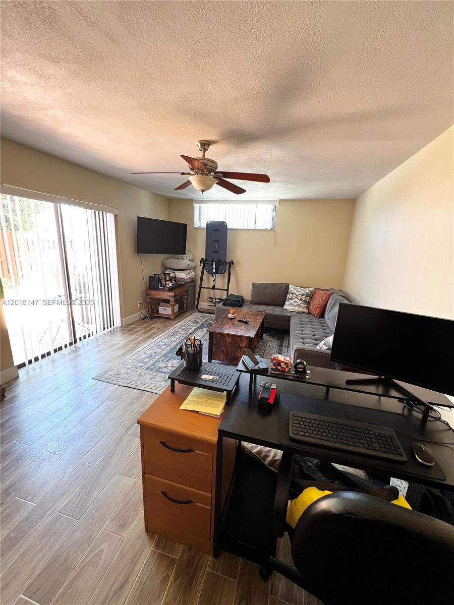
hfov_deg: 89.9
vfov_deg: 106.2
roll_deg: -2.4
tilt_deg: -13.0
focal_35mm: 13
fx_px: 227
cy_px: 302
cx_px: 227
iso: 250
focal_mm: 1.57
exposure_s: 1/60
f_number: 1.8
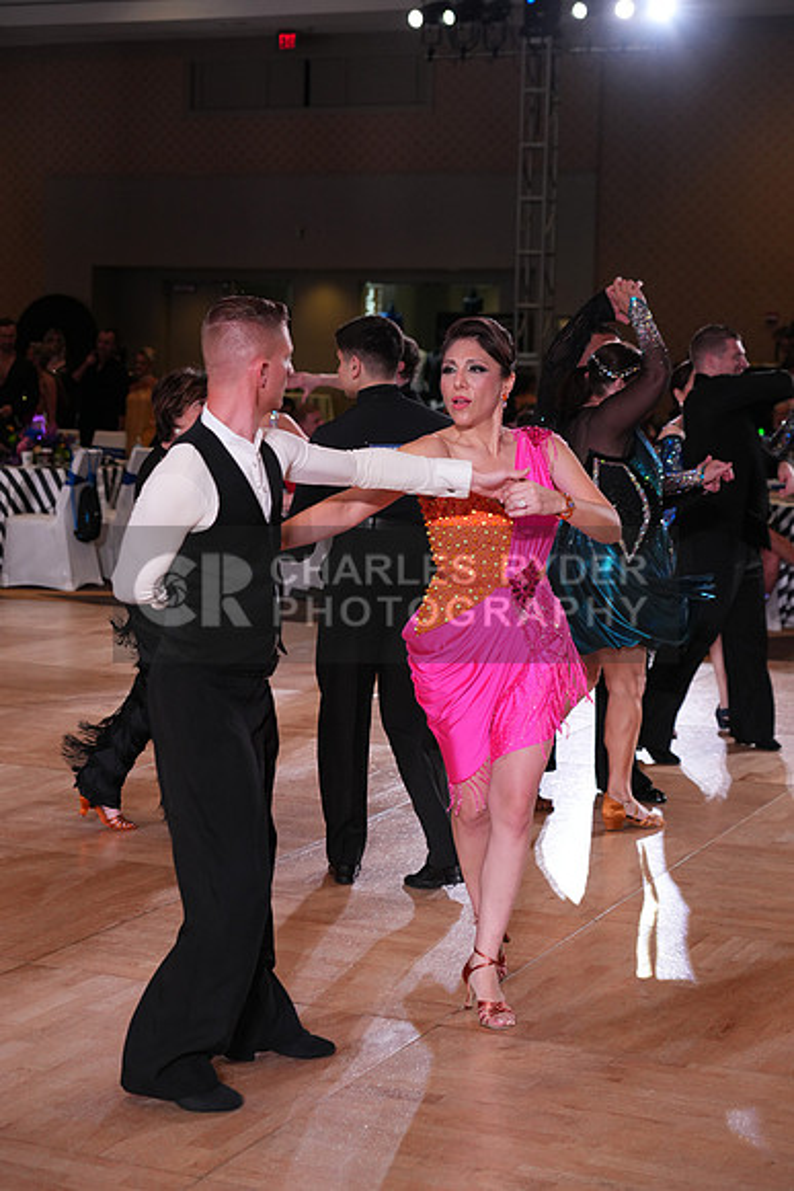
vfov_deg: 31.0
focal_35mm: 65
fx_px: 2149
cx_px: 397
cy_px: 596
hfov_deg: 20.9
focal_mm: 65
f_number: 4
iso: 1600
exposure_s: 1/500
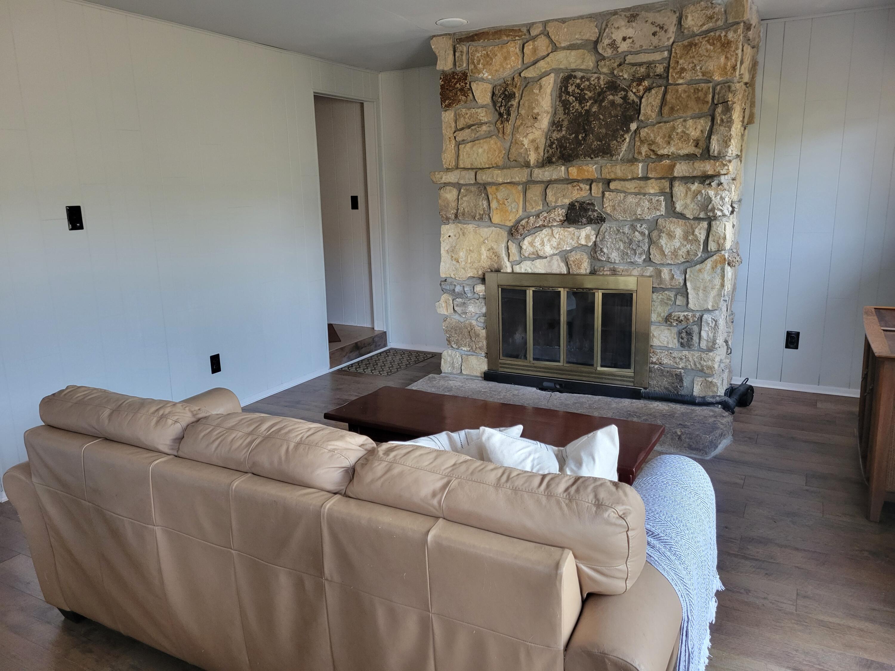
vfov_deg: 53.1
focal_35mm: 26
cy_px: 336
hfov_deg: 67.3
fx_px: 672
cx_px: 448
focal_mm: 5.4
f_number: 1.8
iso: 250
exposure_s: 1/120
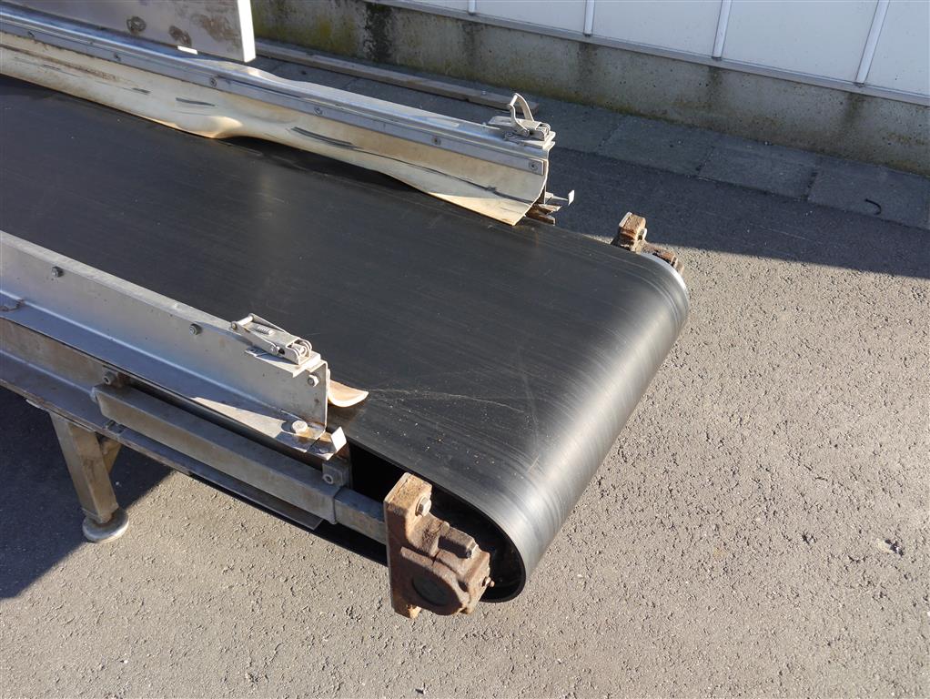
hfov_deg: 53.9
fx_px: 914
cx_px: 465
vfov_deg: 41.8
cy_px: 350
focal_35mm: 34
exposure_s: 1/200
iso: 160
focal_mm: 17
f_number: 5
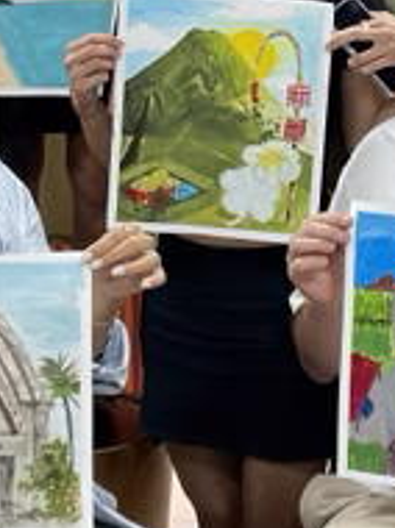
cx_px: 209
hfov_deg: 13.4
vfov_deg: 17.7
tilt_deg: -5.7
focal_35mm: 110
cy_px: 78
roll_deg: -0.2
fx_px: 1677
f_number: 1.8
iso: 125
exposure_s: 1/50
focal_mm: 3
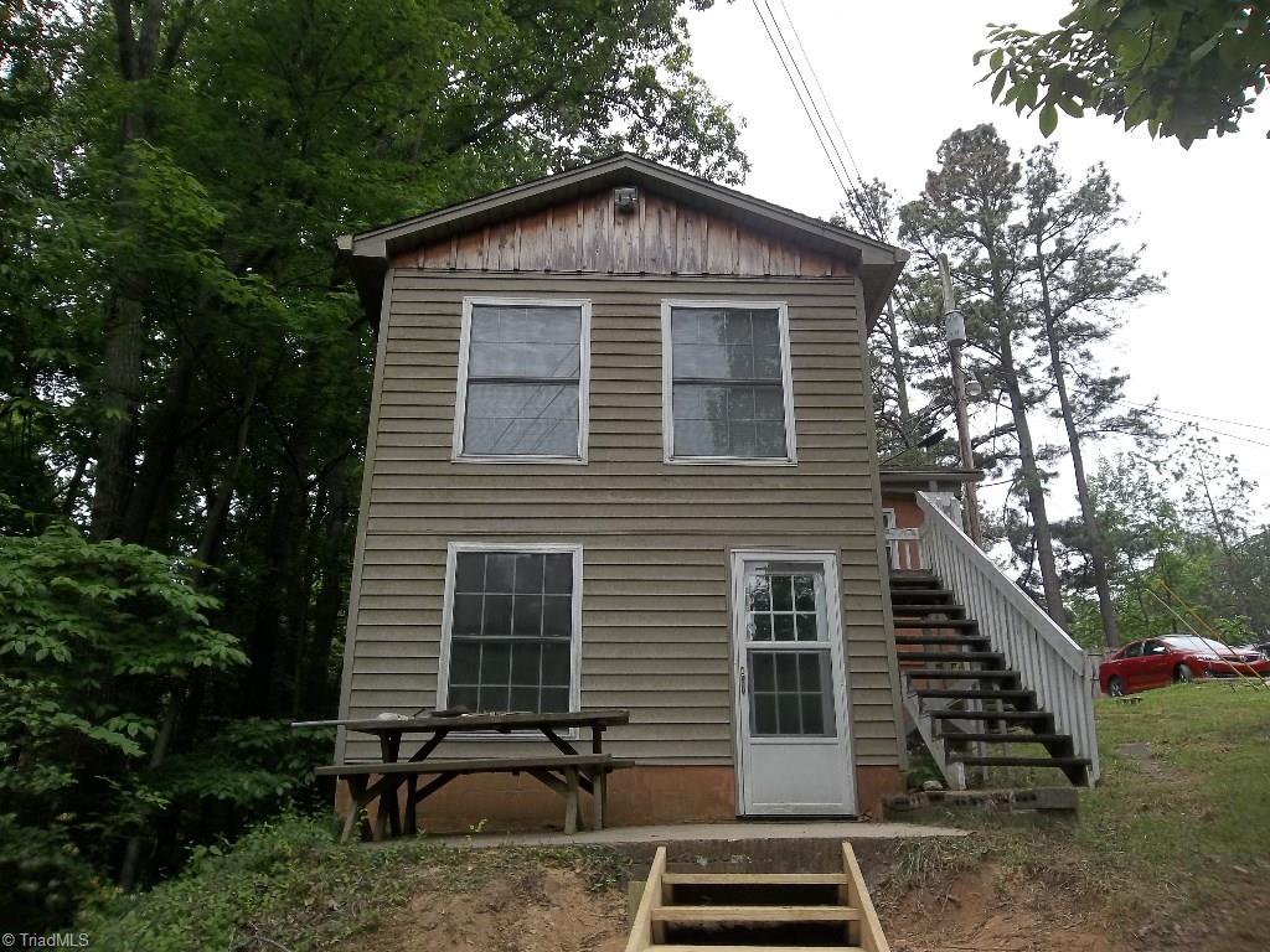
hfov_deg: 65.3
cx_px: 635
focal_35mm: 27
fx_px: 991
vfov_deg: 51.4
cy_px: 476
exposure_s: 1/500
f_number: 3.5
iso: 80
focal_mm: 4.9
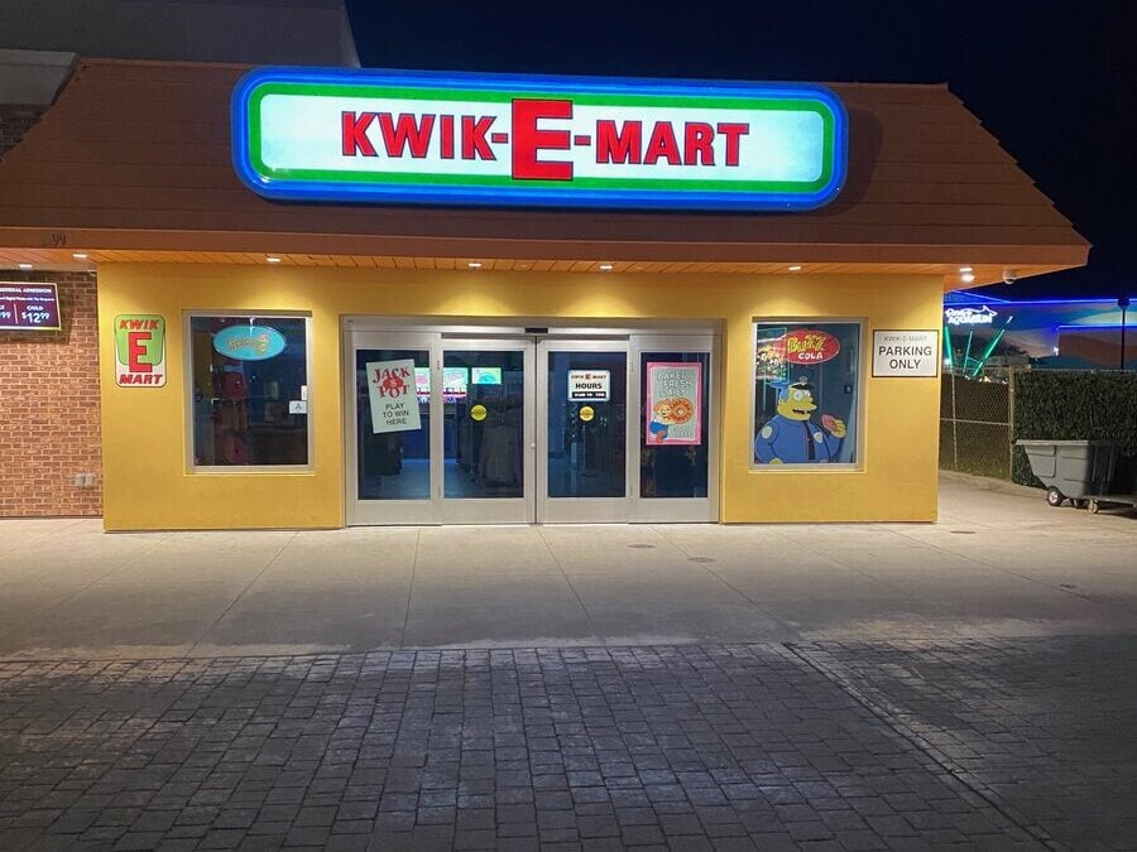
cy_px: 426
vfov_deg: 53.1
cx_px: 568
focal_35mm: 26
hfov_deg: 67.3
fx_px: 854
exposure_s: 1/40
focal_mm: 4.25
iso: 400
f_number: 1.8
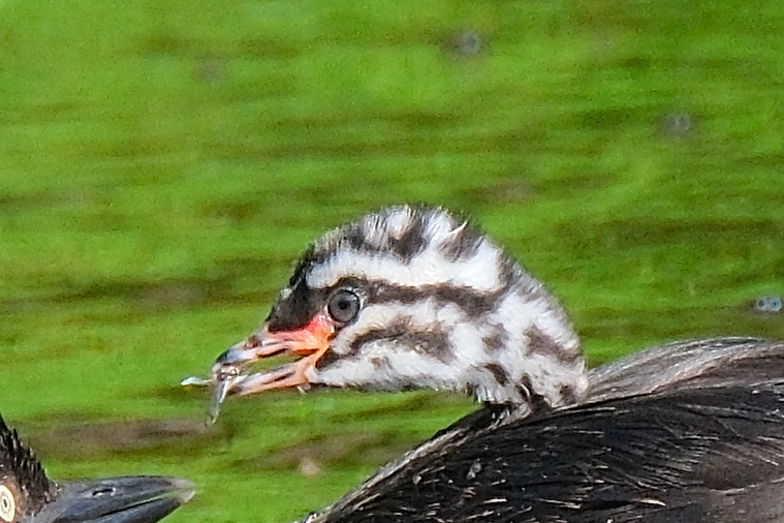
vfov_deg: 0.6
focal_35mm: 2126
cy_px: 567
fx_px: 46296
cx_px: 491
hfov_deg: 1.0
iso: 800
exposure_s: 1/500
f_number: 8
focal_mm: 560
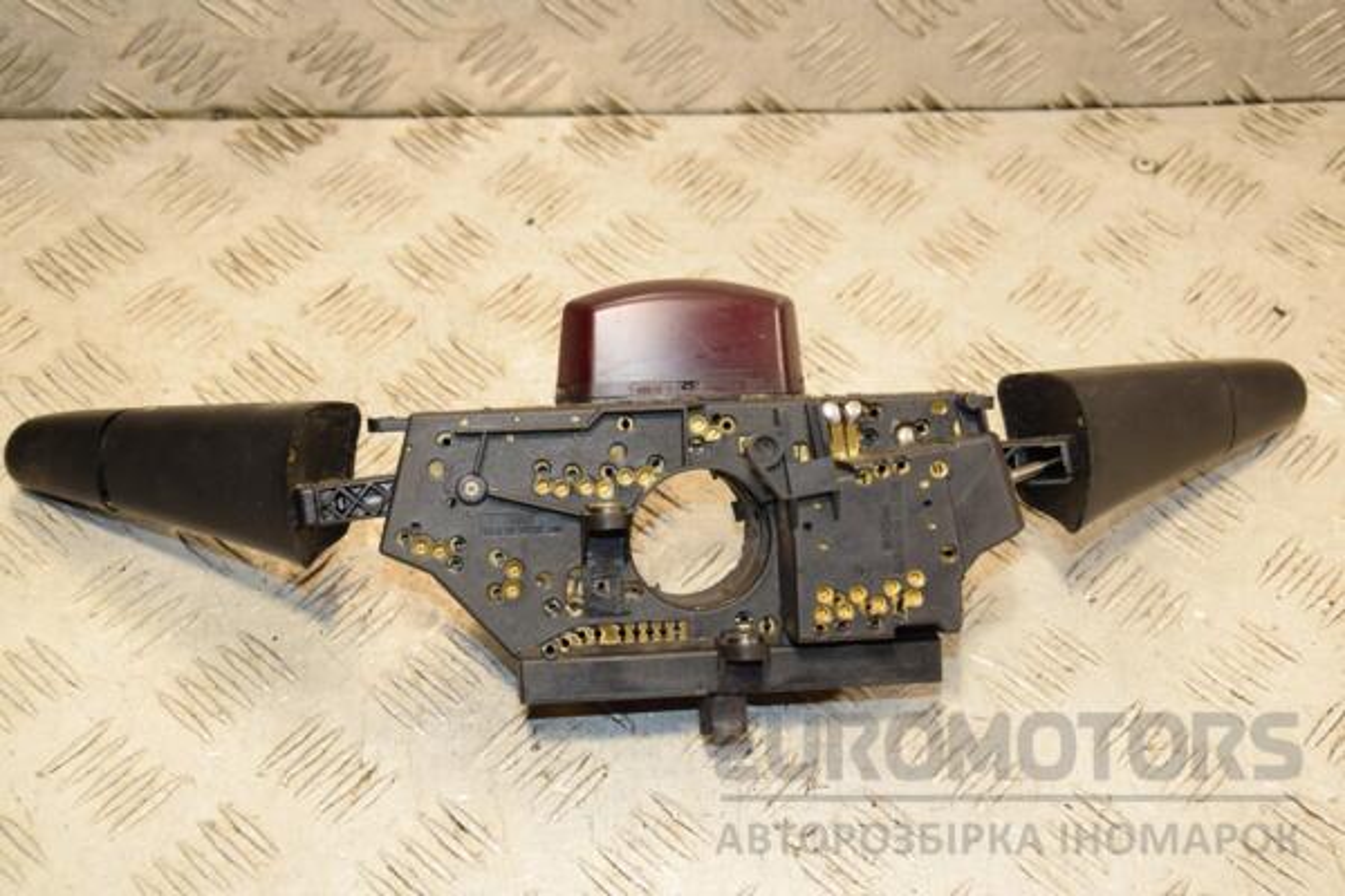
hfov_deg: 33.4
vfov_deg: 22.6
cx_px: 672
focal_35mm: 60
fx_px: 2241
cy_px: 448
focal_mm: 40
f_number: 6.3
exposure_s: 1/200
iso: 800
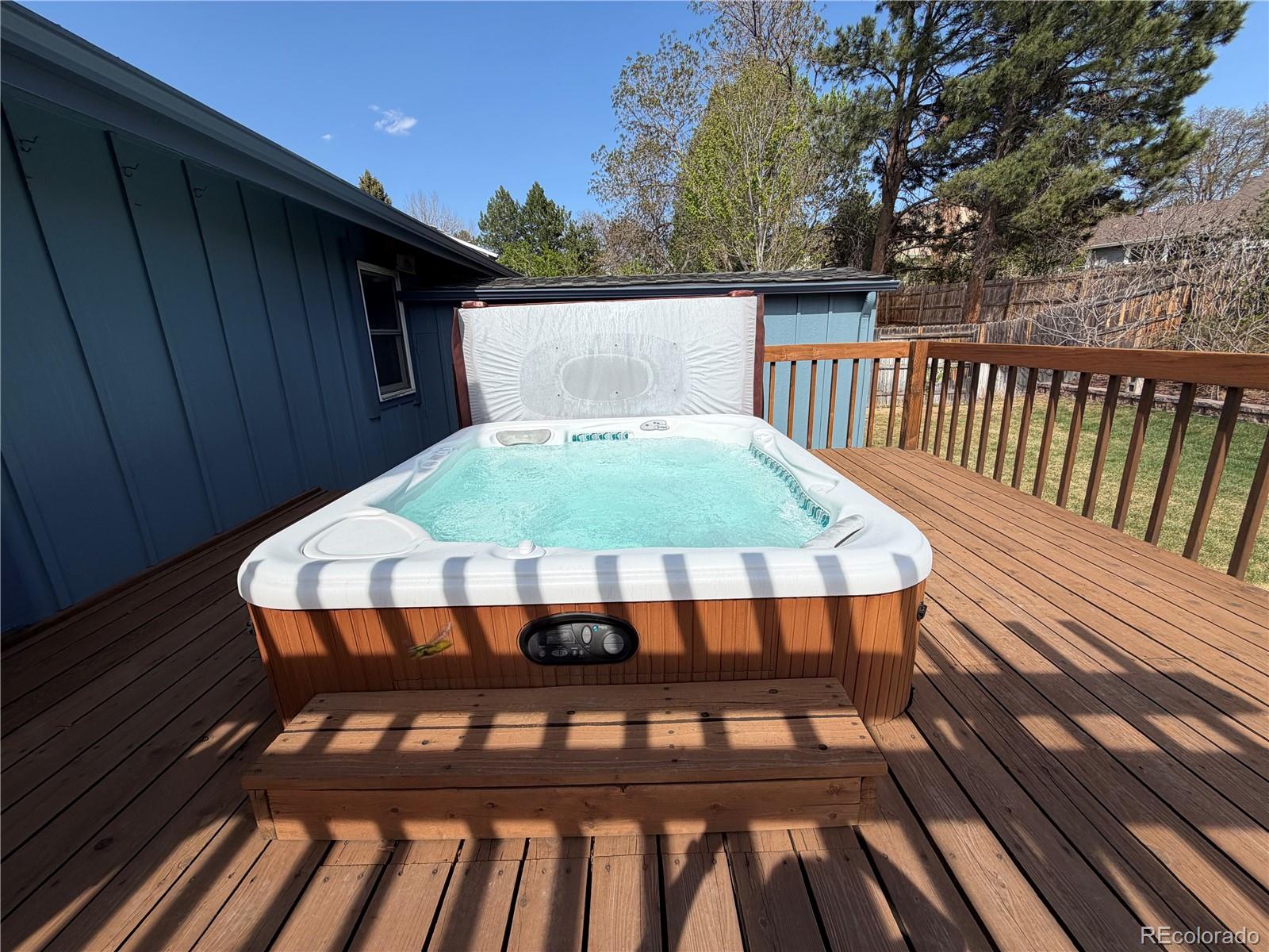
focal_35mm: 14
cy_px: 476
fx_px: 513
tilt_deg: -16.7
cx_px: 634
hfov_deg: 102.1
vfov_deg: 85.7
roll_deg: +1.6
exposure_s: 1/770
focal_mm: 2.22
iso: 20
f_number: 2.2
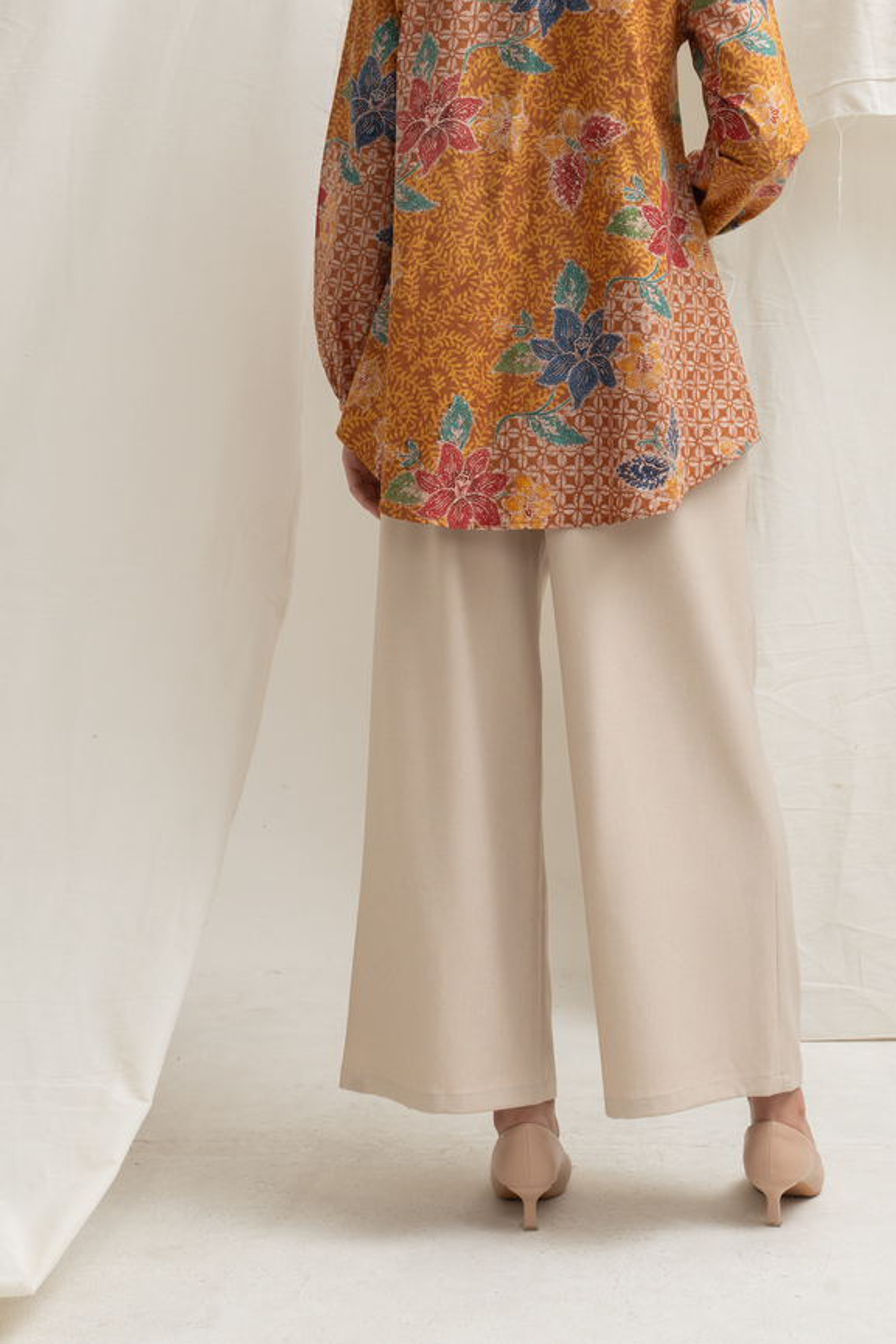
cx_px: 575
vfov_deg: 25.7
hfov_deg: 17.5
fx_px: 2911
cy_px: 351
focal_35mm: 78
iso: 100
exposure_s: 1/160
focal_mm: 50
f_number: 11
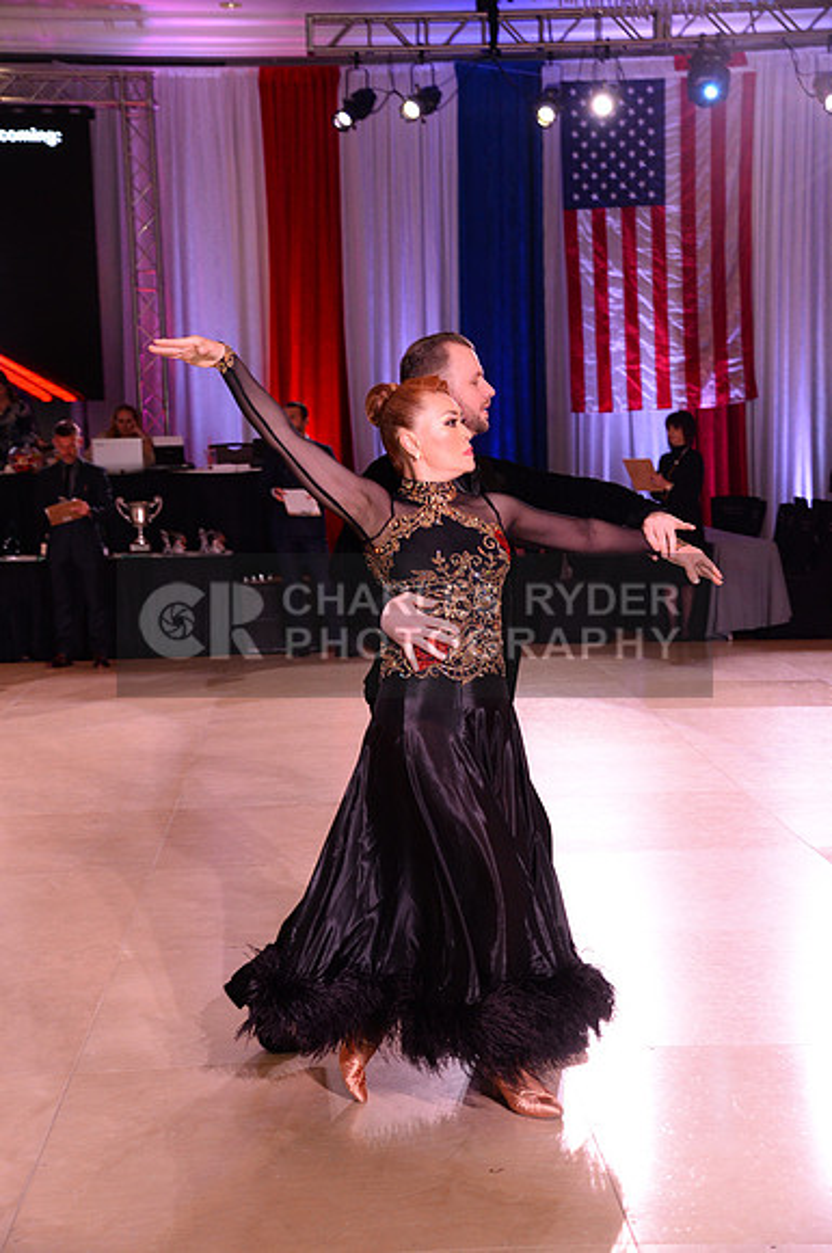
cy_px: 626
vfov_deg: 34.5
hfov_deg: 23.3
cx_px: 416
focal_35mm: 58
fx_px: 2017
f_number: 7.1
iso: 2500
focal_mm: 58
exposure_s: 1/250
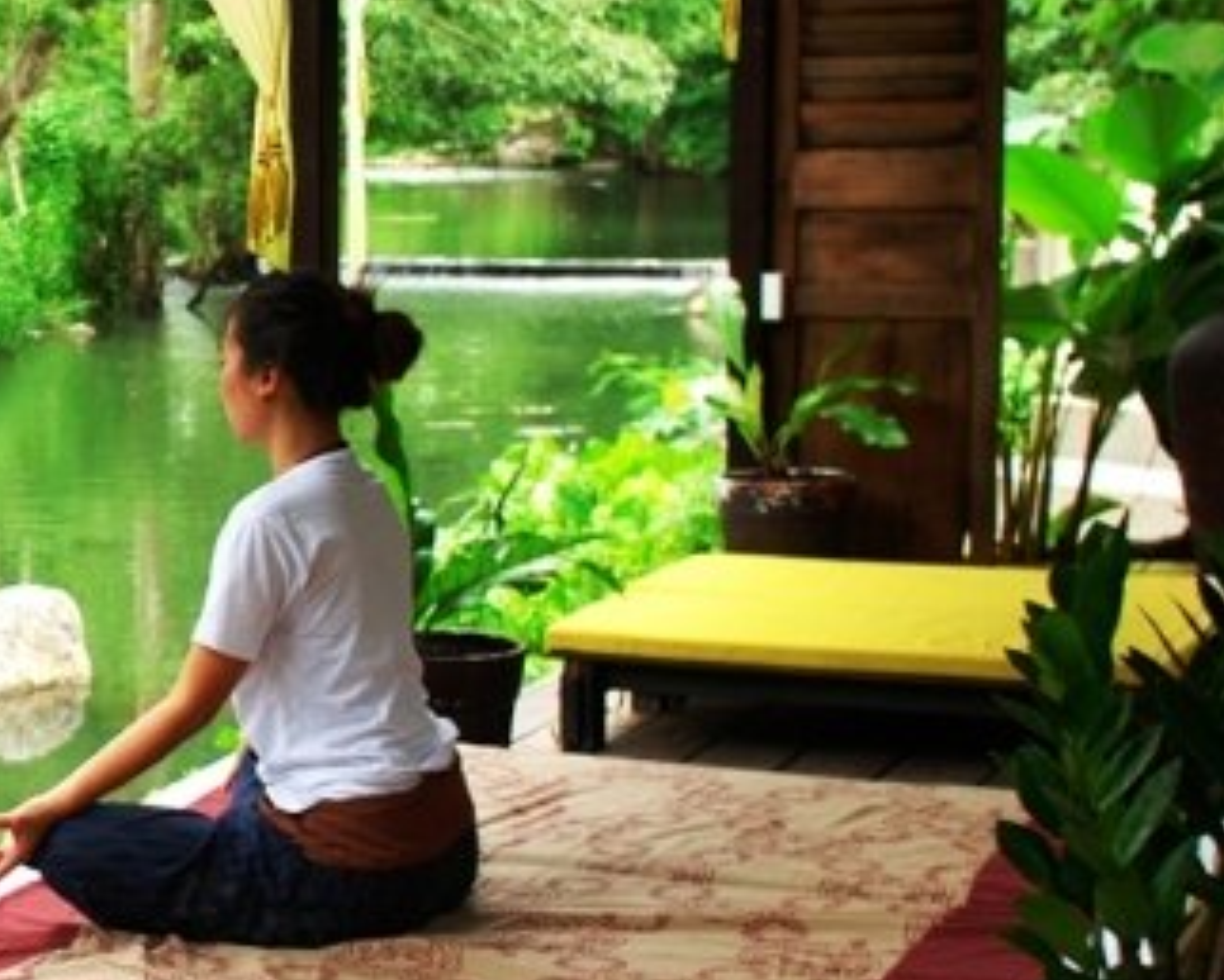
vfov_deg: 16.9
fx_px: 3299
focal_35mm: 91
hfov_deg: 19.7
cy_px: 587
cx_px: -270
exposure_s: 1/80
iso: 200
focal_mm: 26
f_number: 4
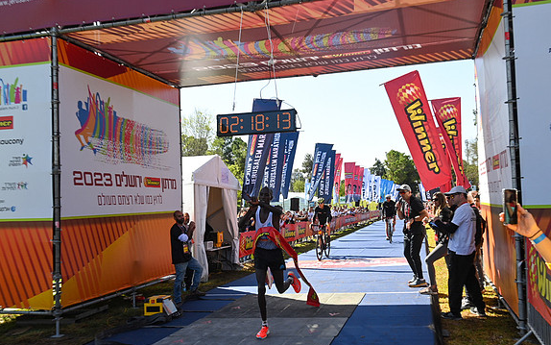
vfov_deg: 36.3
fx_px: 526
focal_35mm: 35
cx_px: 276
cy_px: 183
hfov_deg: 55.3
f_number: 5
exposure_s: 1/500
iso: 320
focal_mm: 34
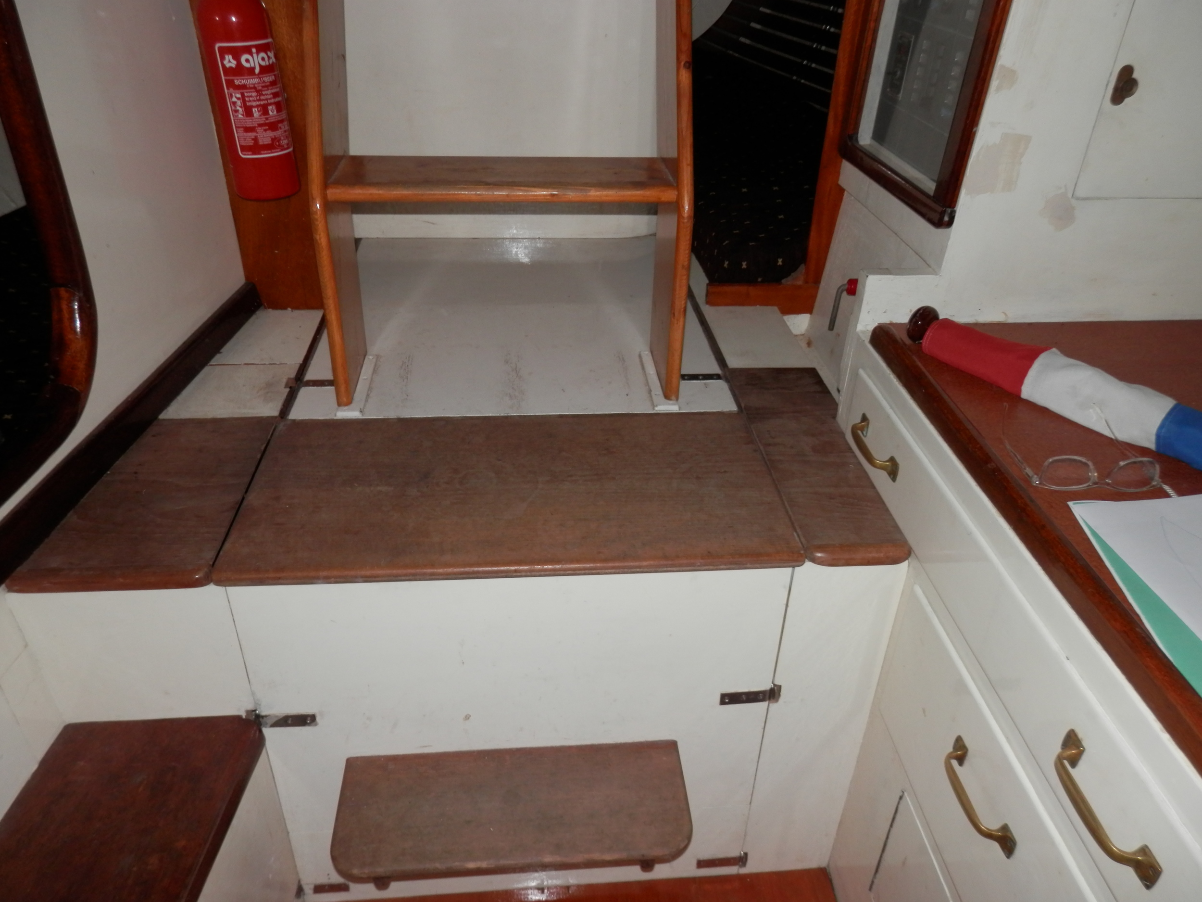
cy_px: 451
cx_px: 601
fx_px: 868
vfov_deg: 54.9
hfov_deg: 69.4
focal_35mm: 25
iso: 100
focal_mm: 4.5
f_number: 3
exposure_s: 1/30
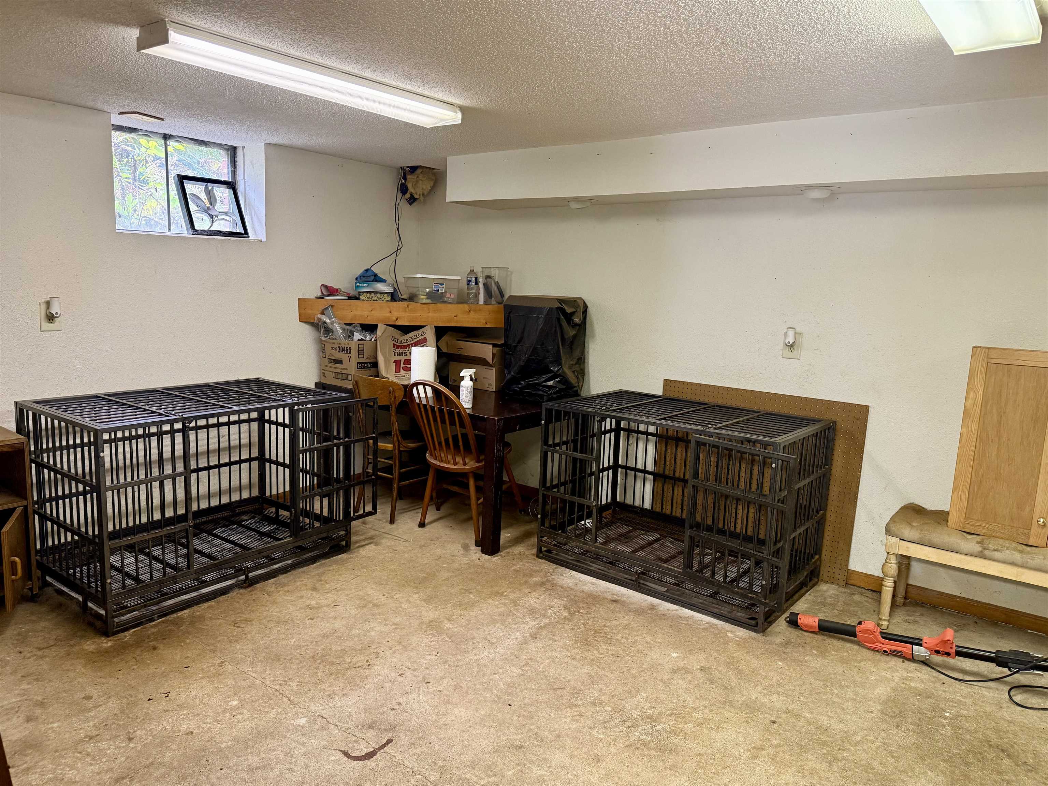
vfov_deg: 56.8
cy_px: 393
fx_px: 727
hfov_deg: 71.6
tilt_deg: -8.3
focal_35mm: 24
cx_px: 524
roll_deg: -1.3
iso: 320
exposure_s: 1/60
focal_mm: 6.76
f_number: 1.78
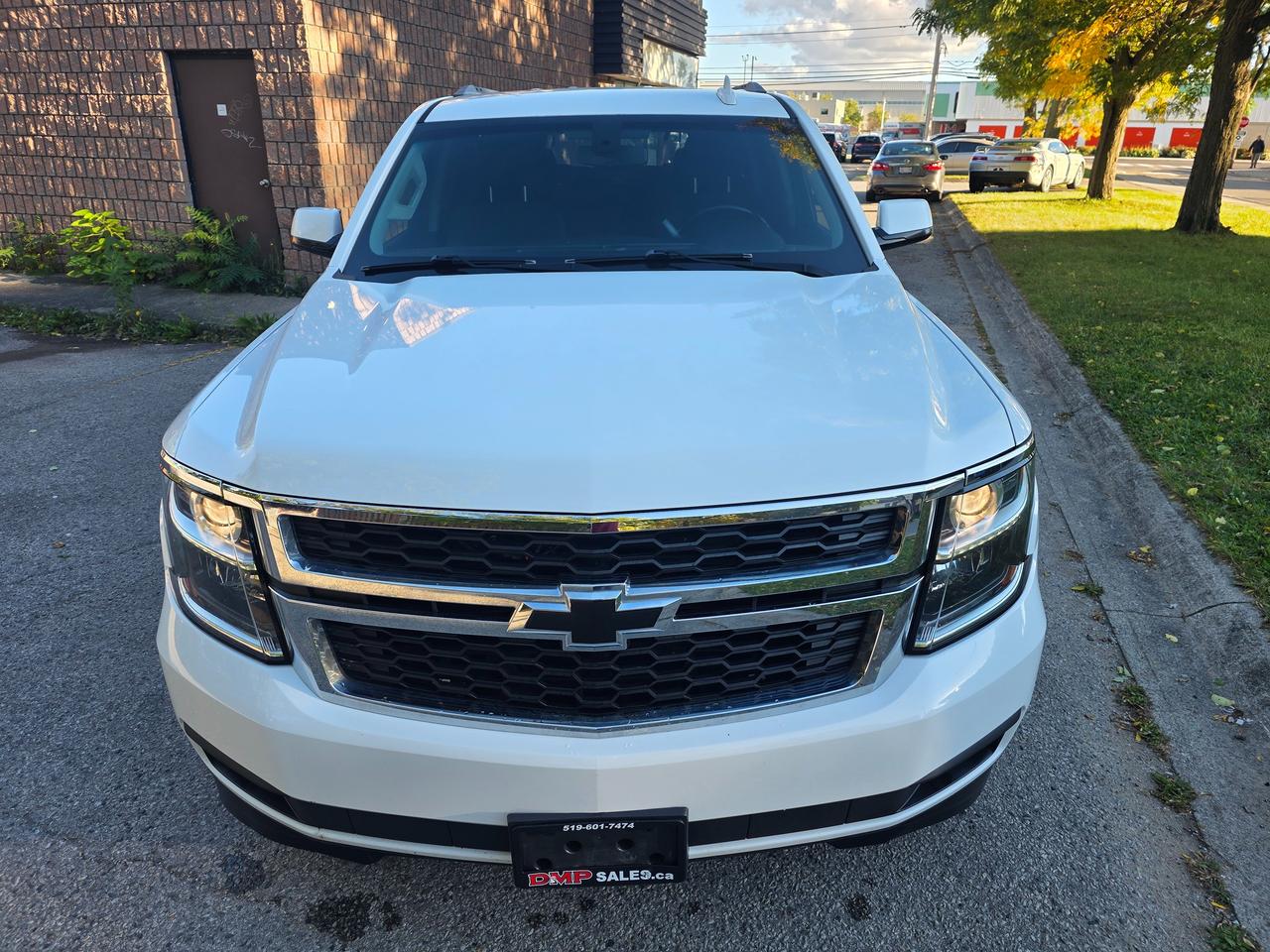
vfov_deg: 58.9
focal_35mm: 23
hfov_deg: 73.9
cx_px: 635
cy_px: 476
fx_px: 844
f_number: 1.7
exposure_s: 1/120
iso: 12
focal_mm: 6.3
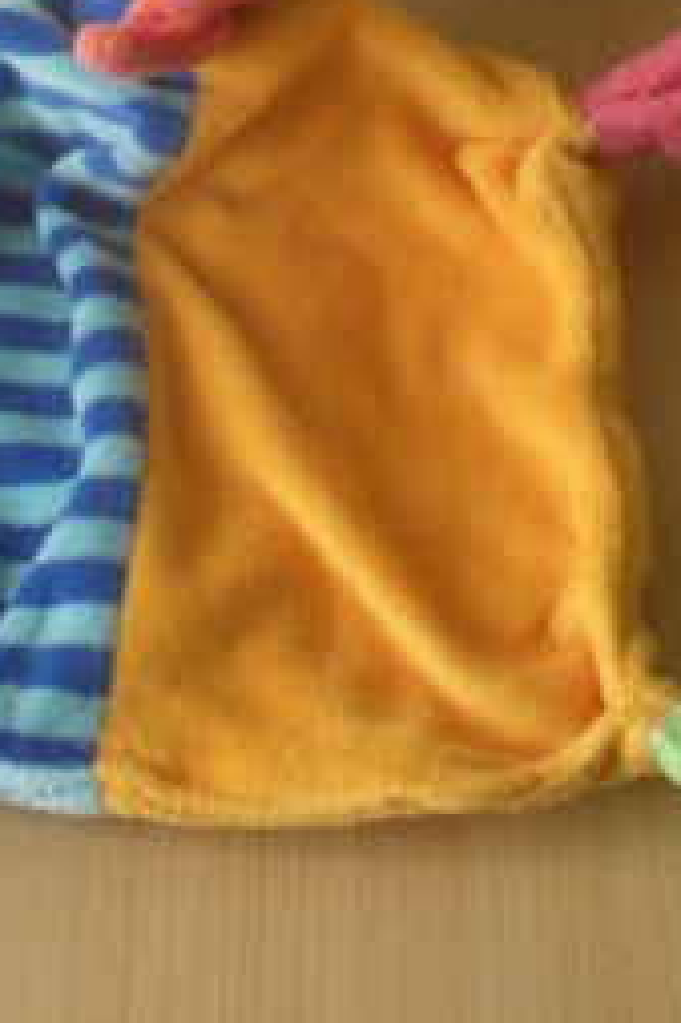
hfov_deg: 16.8
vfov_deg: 24.6
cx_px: 226
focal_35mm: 81
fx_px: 2301
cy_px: 185
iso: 64
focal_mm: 6.3
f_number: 3.1
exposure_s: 1/90.3
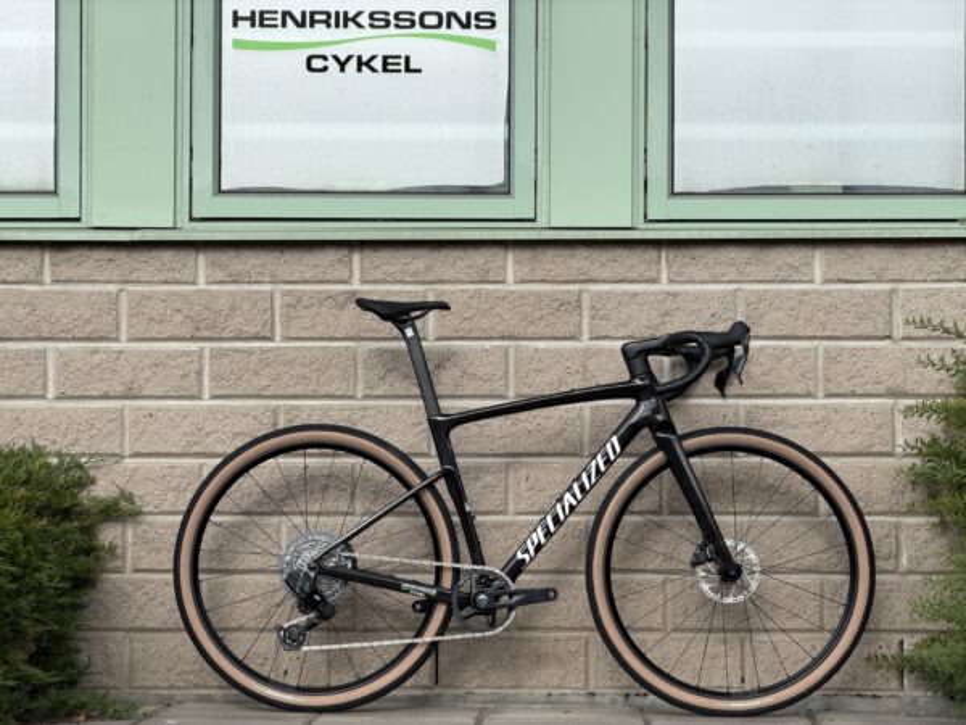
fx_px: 2791
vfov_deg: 14.8
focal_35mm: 100
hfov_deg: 19.6
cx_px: 483
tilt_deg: +2.9
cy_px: 362
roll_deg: +0.7
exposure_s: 1/638
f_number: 2.8
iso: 50
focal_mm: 16.89
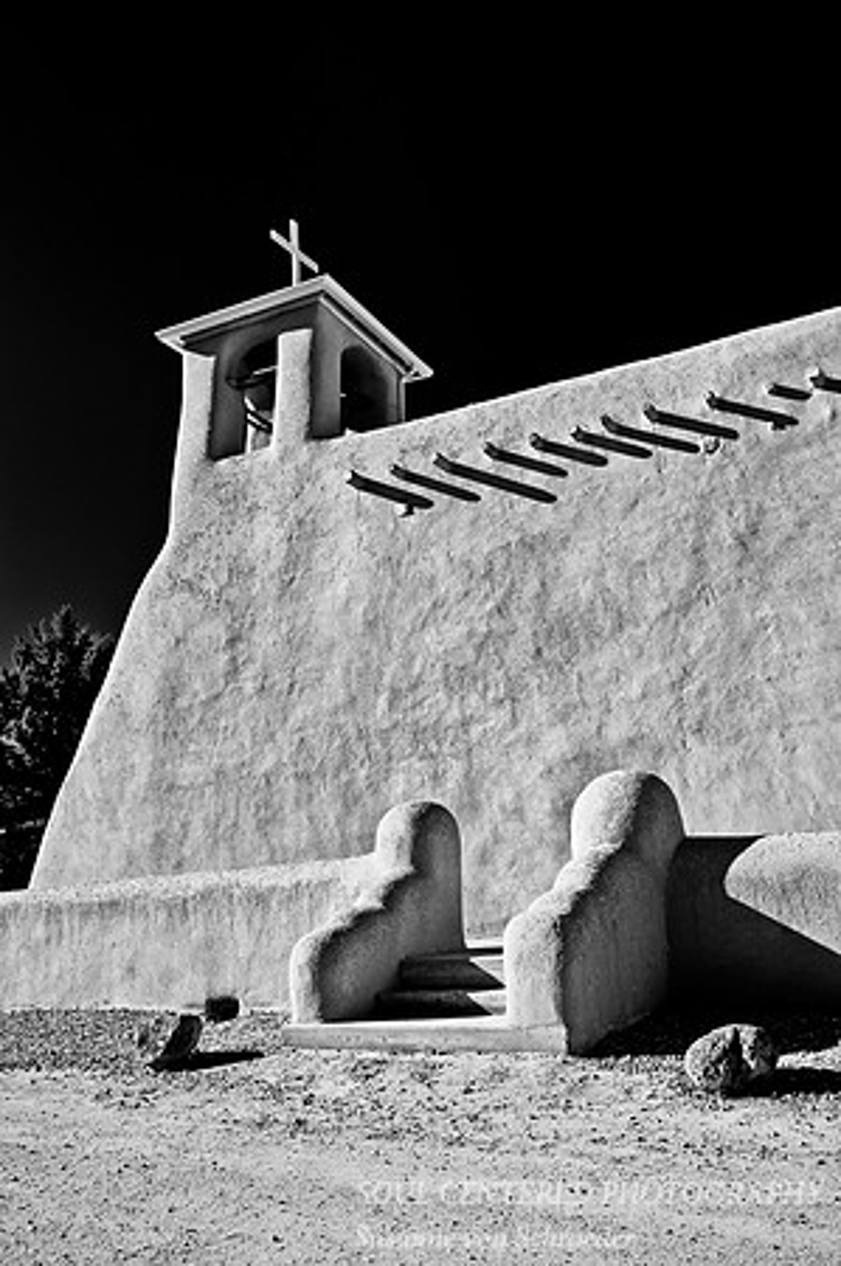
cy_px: 633
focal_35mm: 30
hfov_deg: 43.5
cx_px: 420
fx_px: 1054
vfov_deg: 62.0
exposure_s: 1/30
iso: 200
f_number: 13
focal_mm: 20
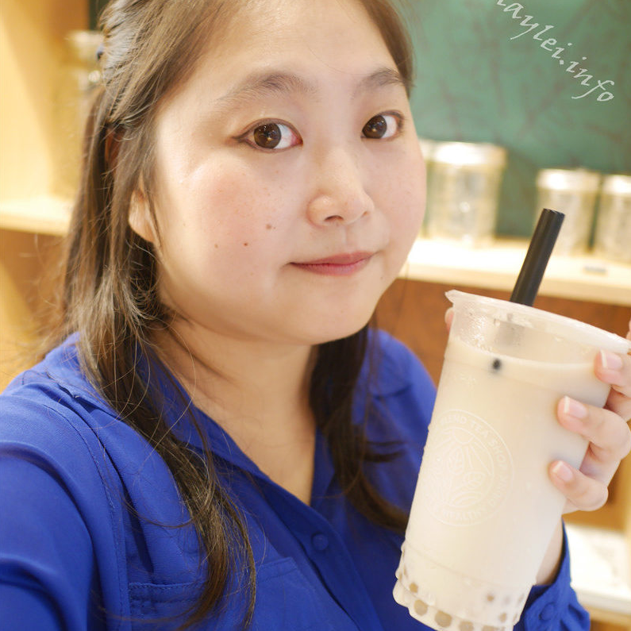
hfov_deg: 46.0
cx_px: 320
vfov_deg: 46.0
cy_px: 312
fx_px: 742
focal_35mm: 36
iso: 500
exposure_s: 1/60
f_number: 1.7
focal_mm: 15
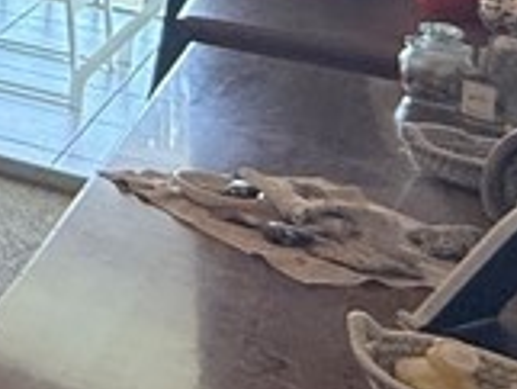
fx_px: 1330
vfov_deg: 14.6
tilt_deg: -3.4
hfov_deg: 12.3
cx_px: -941
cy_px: -305
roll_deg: -2.2
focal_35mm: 89
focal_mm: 2.22
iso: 250
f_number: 2.2
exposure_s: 1/120
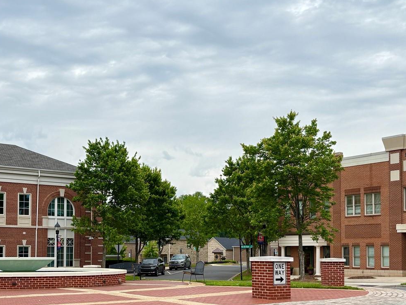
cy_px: 228
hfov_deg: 35.4
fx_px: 634
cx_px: 166
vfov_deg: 26.7
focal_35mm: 54
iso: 50
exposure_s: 1/1217
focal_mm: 5.96
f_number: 1.6
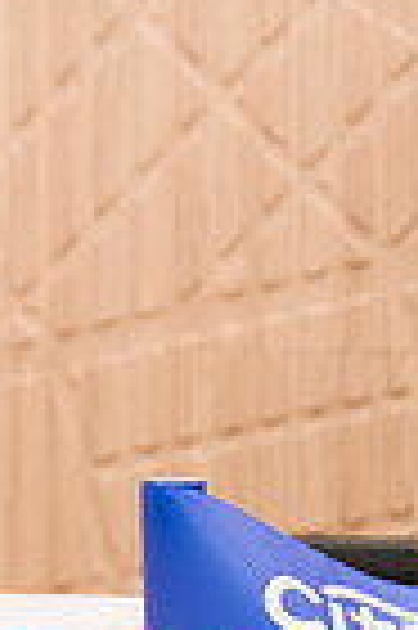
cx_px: -640
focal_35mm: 249
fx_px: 4347
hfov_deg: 5.3
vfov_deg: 8.3
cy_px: 313
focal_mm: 58
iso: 400
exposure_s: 1/200
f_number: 3.2
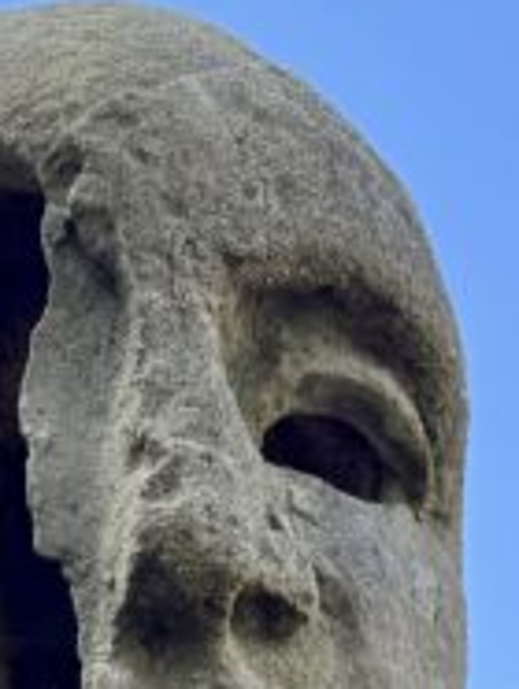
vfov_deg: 11.5
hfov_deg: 11.2
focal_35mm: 132
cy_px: 1800
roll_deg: +2.5
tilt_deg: +0.2
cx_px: 56
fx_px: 2633
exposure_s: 1/306
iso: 80
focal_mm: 6.86
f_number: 1.78
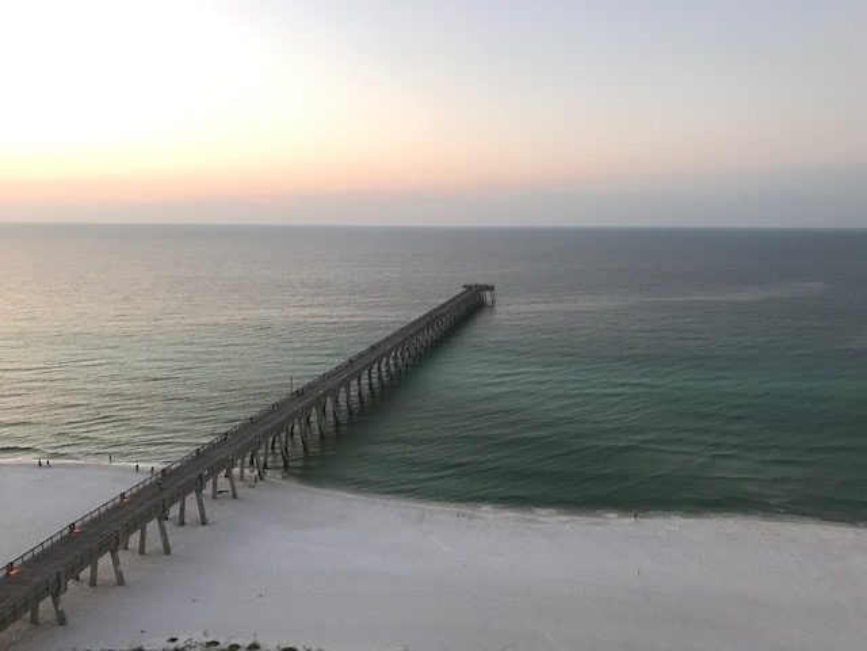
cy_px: 326
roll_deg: -0.4
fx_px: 701
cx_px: 434
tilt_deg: -10.1
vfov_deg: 49.7
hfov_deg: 63.4
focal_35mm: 28
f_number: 1.8
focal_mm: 3.99
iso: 40
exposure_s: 1/30
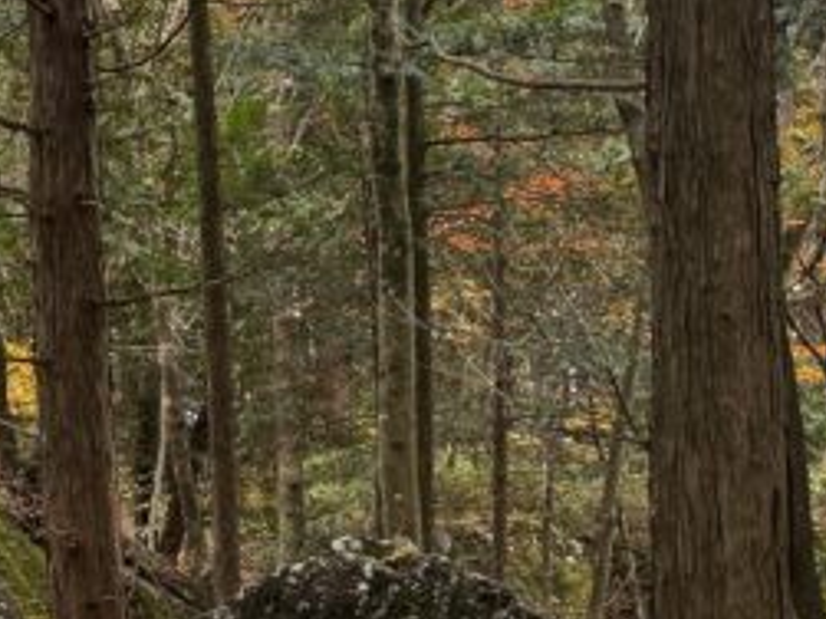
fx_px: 2337
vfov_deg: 15.0
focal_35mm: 98
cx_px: -497
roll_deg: +2.5
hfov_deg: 17.5
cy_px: 178
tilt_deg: +3.3
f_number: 1.78
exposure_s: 1/121
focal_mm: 6.76
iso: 125
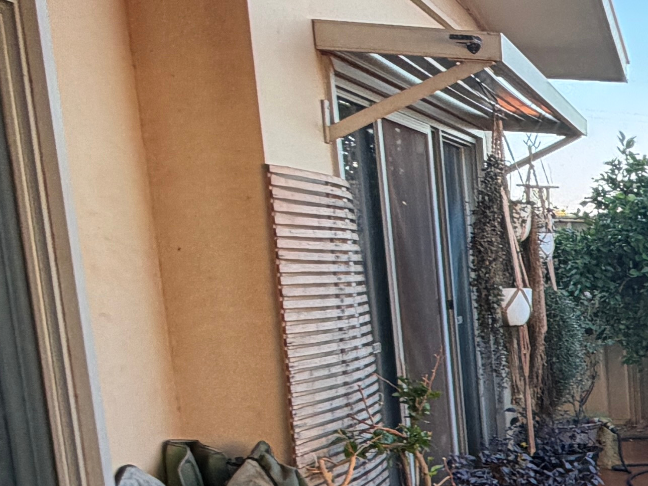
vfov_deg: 23.0
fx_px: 1160
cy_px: 449
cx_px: 1106
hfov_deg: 22.1
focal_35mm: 62
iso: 64
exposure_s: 1/121
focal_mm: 2.22
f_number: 2.2
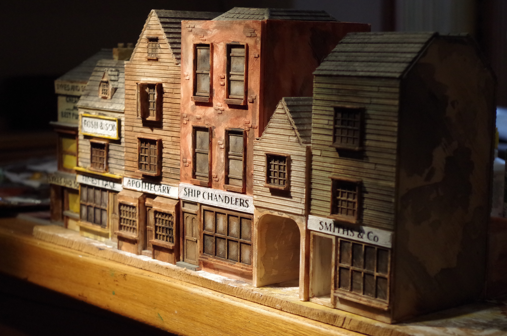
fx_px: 1012
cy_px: 168
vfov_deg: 18.8
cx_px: 254
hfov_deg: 28.1
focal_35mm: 72
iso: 3200
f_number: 7.1
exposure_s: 1/200
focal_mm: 47.5
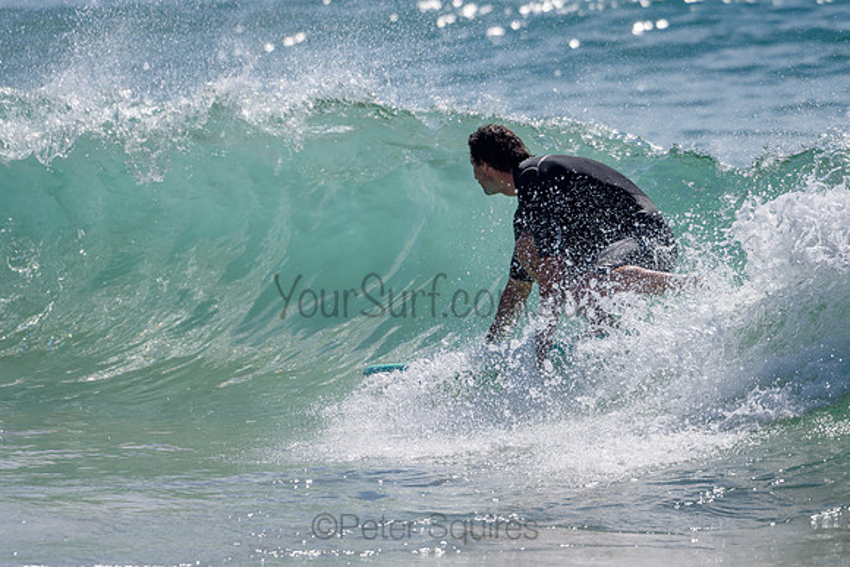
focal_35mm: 404
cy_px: 265
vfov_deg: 3.4
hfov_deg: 5.1
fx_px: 9552
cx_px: 521
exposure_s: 1/2000
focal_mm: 330
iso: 100
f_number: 5.6
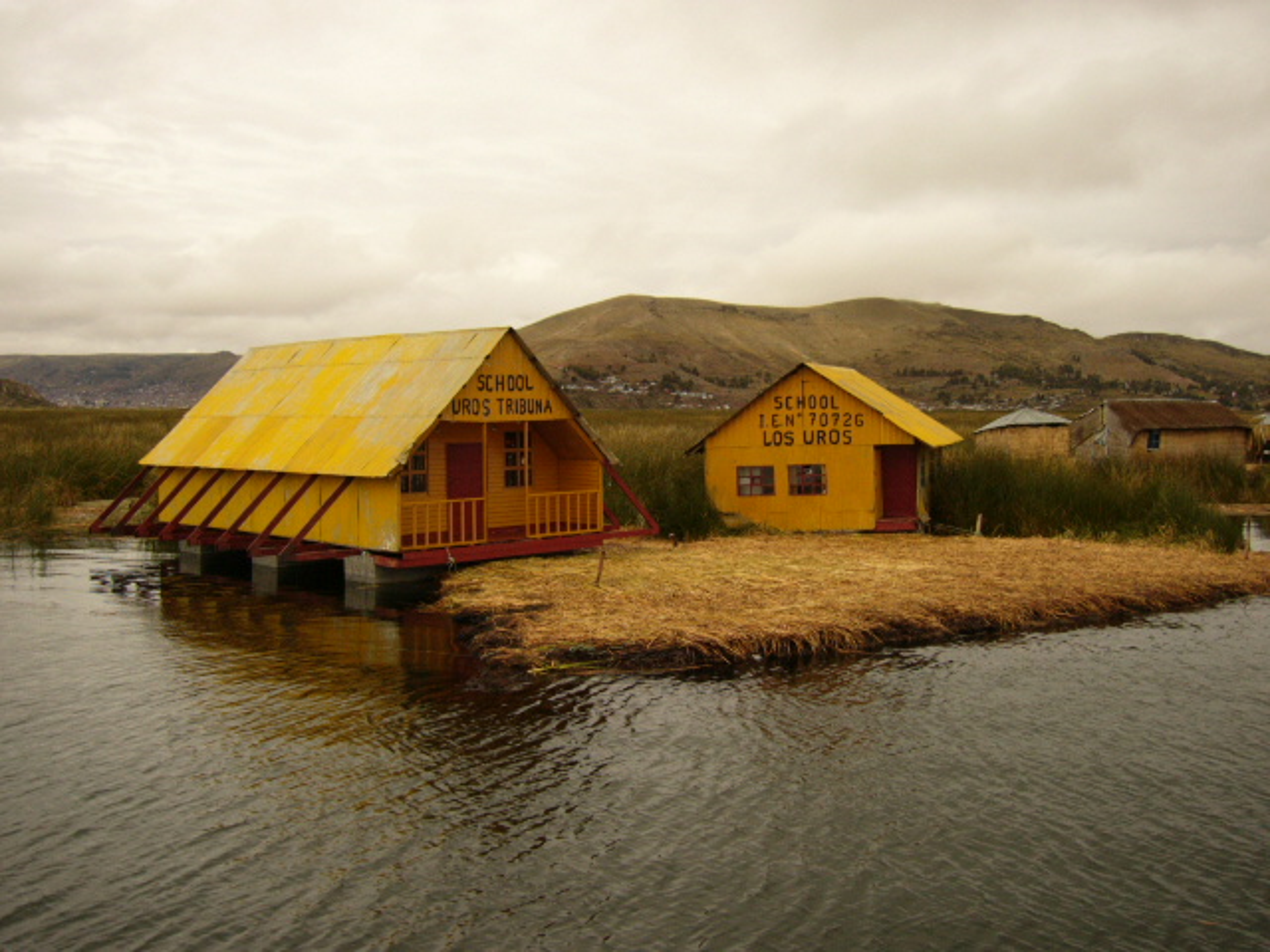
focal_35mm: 35
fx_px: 1284
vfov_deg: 40.7
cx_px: 635
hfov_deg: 52.6
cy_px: 476
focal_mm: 5.8
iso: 100
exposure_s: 1/320
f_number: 8
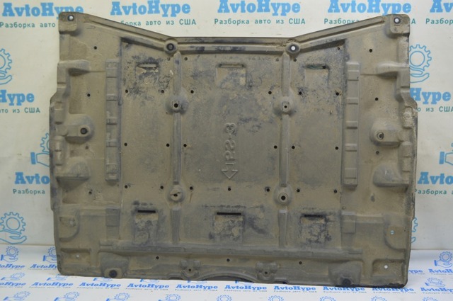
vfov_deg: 39.9
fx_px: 415
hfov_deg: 57.3
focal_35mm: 33
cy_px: 150
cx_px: 226
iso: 400
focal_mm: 22
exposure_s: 1/20
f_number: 5.6
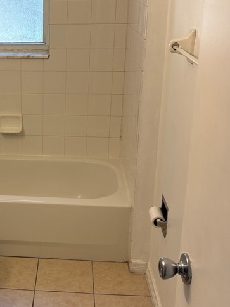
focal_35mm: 55
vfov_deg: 34.9
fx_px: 487
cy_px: 127
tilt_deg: -16.6
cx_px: 20
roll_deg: +0.1
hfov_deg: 25.7
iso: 50
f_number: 1.6
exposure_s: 1/120
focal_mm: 5.96
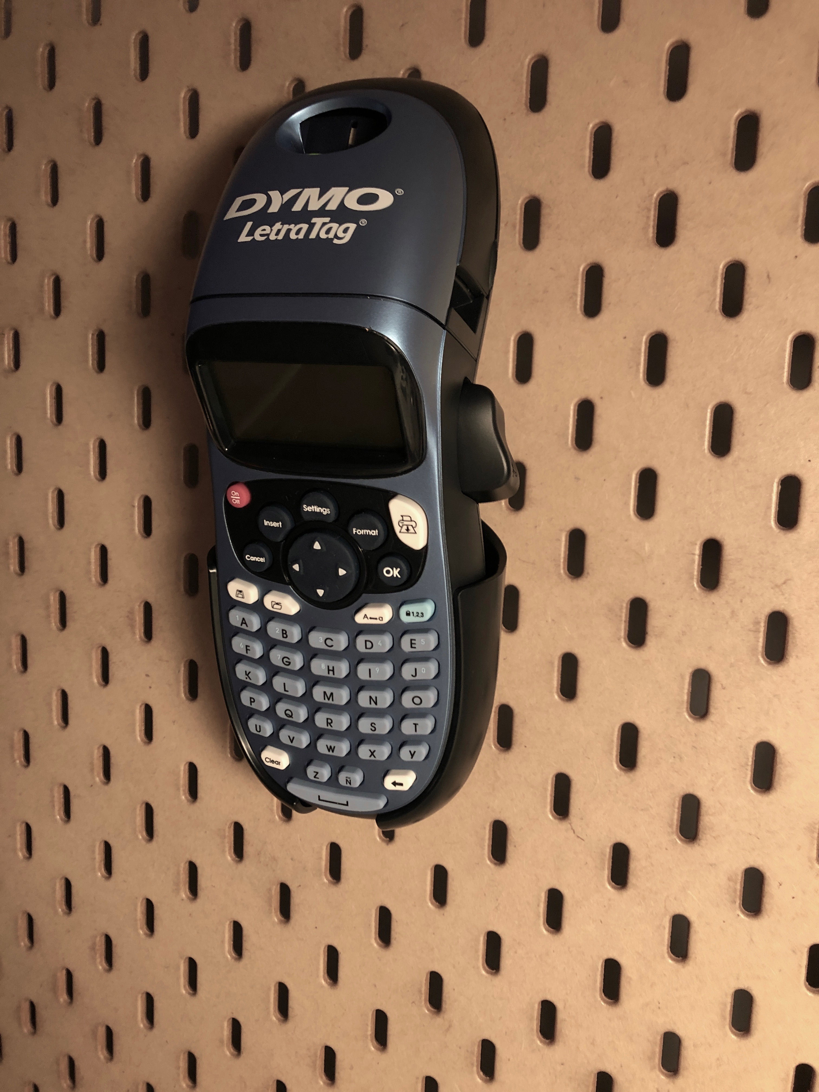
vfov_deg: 63.4
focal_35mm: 28
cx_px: 410
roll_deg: -1.9
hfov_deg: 49.7
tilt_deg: -7.3
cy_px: 546
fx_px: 883
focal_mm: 3.99
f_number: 1.8
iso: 80
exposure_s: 1/17
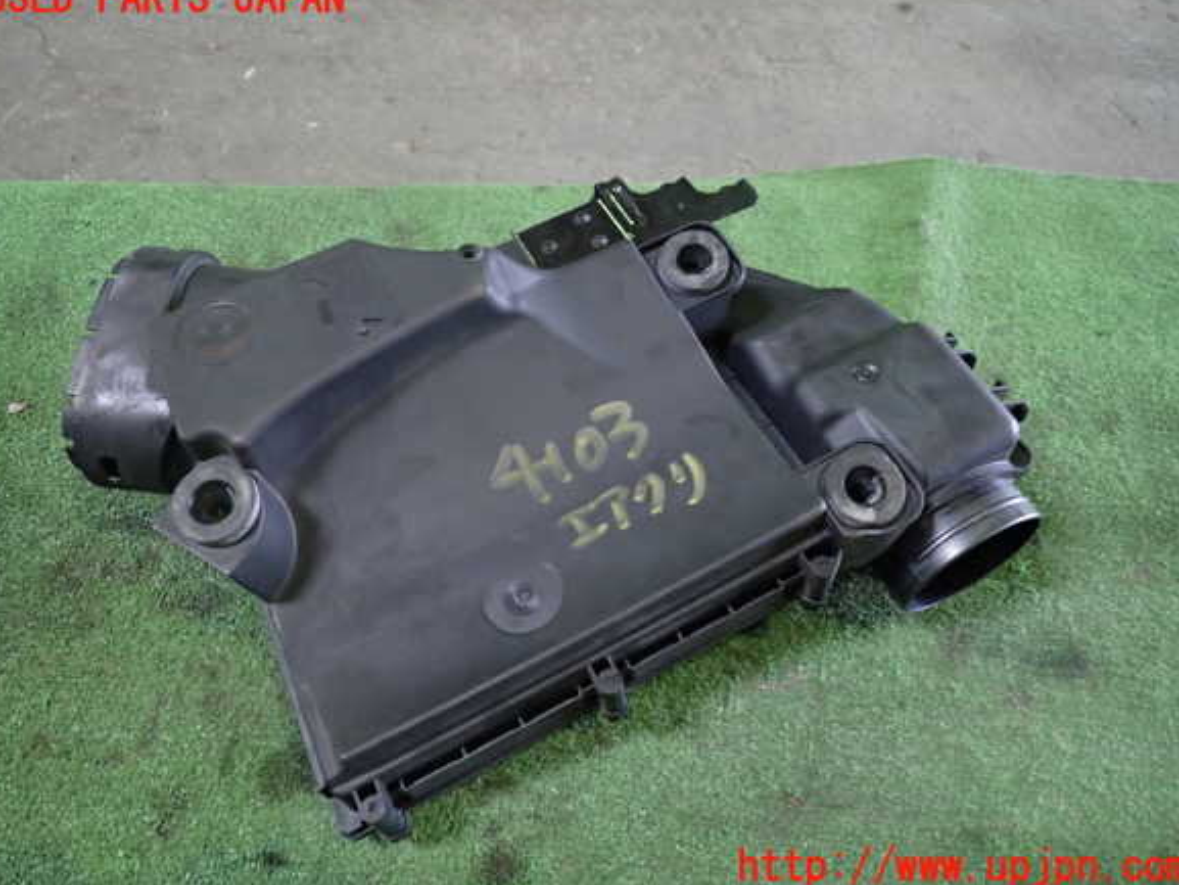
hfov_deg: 67.3
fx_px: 886
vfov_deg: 53.1
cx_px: 586
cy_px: 433
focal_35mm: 26
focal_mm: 4.5
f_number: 2
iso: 400
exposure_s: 1/30
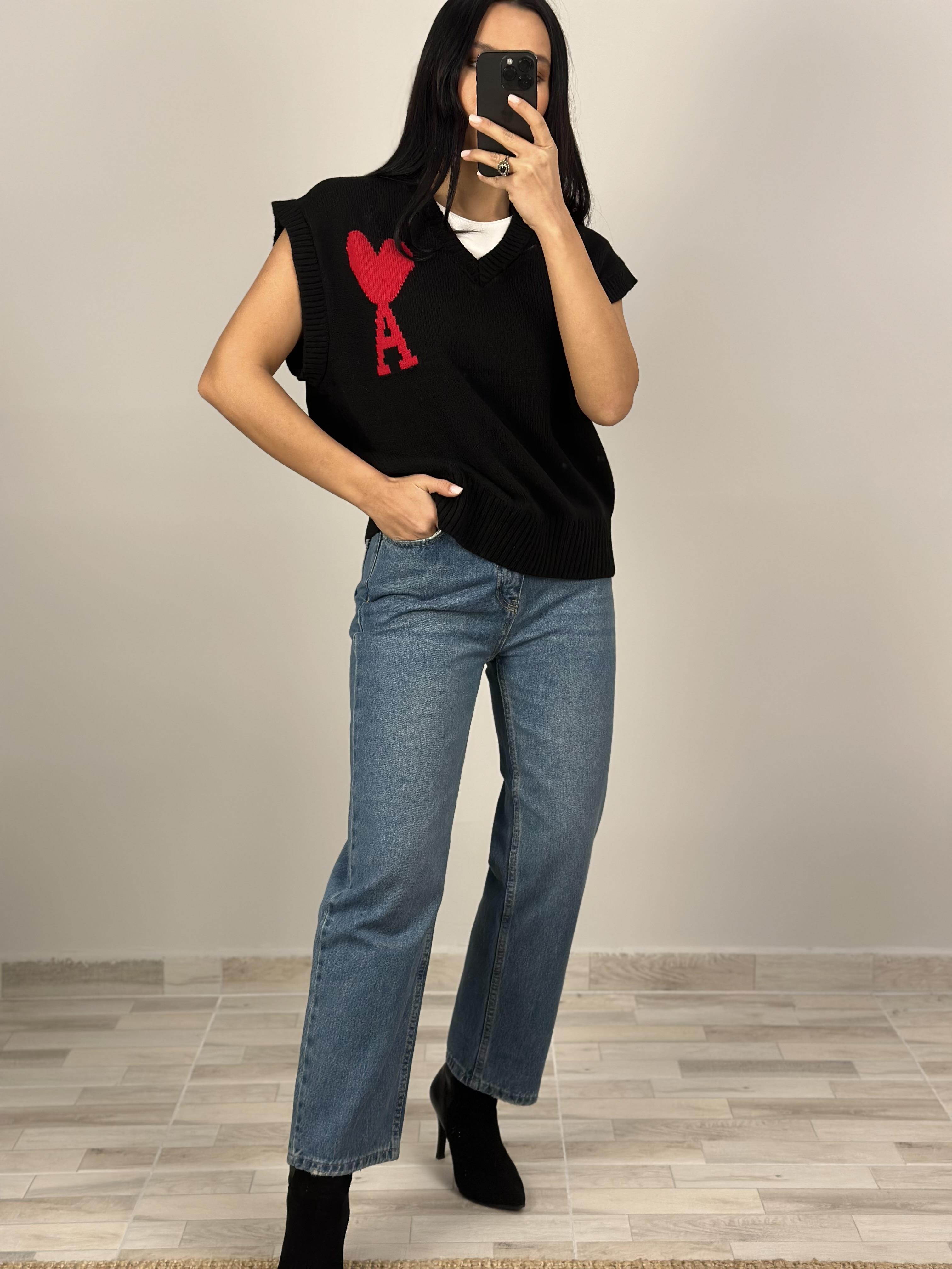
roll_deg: -0.3
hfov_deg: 30.3
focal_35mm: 48
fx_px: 1760
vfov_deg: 39.7
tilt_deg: -26.0
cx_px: 476
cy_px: 634
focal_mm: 6.86
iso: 125
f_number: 1.78
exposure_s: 1/100
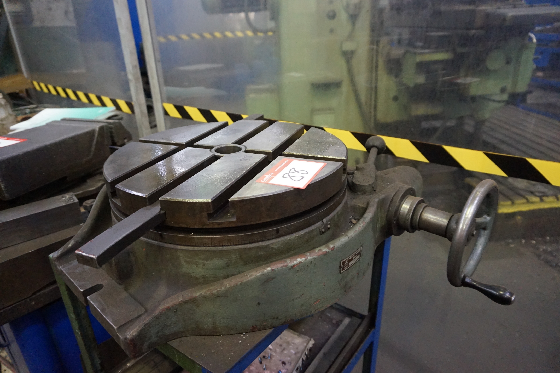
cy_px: 186
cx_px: 280
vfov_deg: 53.1
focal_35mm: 24
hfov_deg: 73.8
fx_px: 373
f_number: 3.5
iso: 3200
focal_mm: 16
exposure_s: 1/30
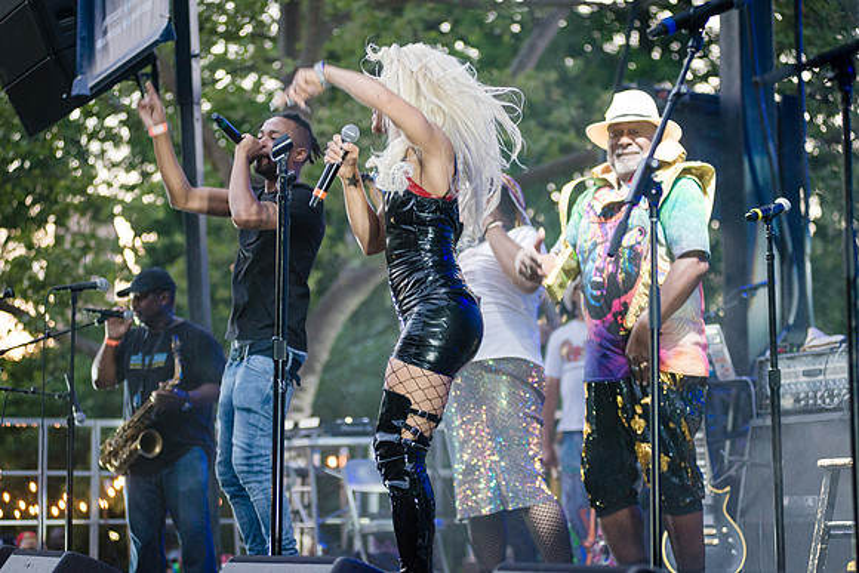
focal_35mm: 80
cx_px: 430
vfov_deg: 17.1
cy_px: 286
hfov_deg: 25.4
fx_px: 1909
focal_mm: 80
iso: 3200
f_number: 3.5
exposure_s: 1/250
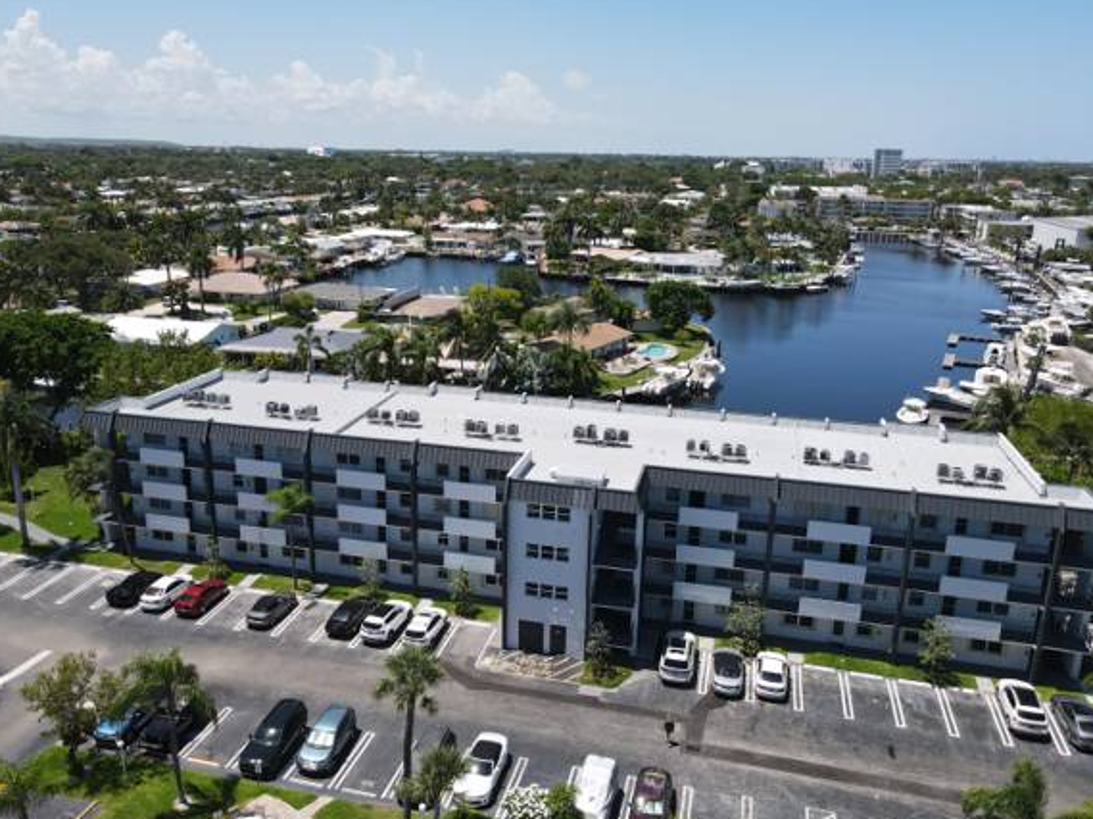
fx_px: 852
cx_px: 530
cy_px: 401
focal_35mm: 27
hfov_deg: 65.3
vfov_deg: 51.3
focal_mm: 4.5
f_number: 2.8
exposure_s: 1/725
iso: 100
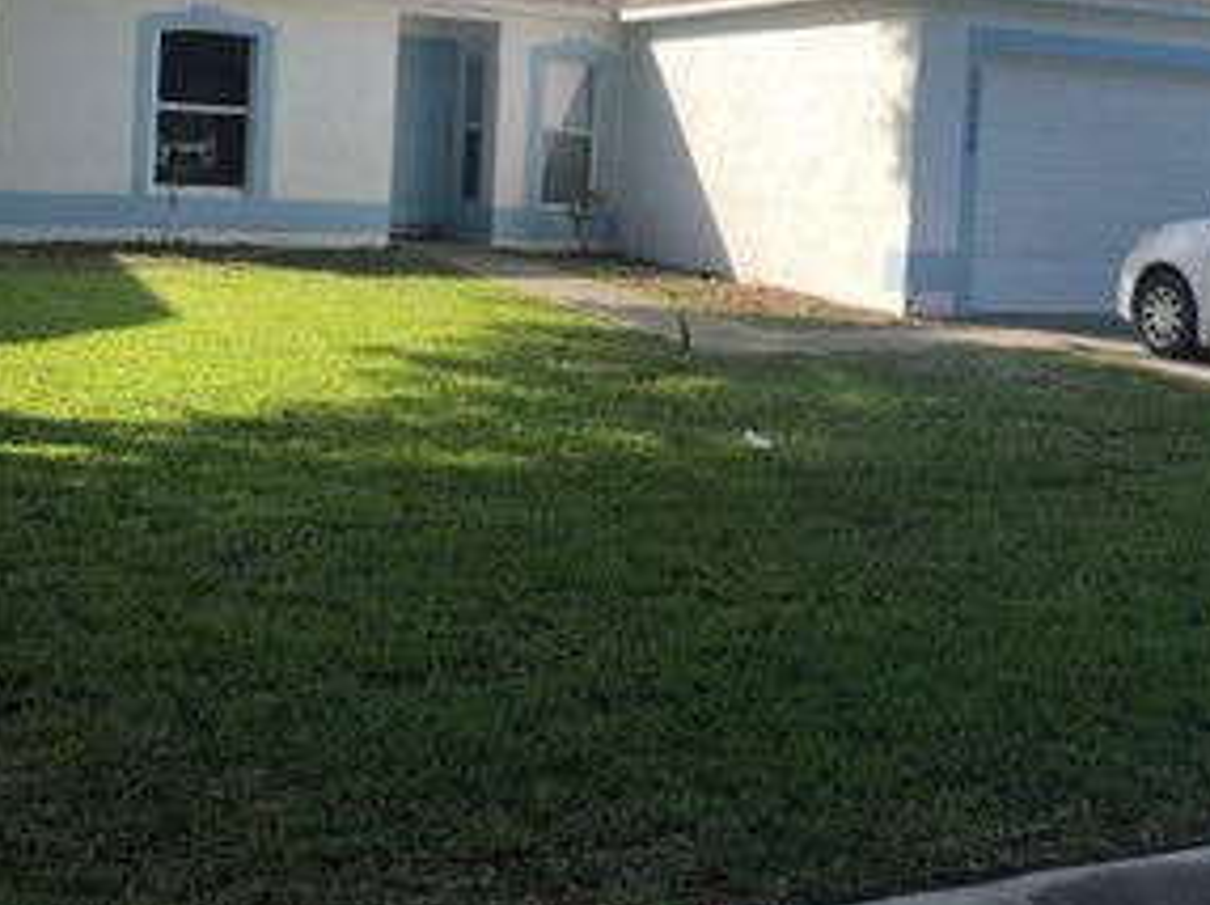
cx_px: 838
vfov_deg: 29.2
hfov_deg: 38.4
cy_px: 239
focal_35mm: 49
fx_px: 1711
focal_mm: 3.99
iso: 20
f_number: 1.8
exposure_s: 1/1372
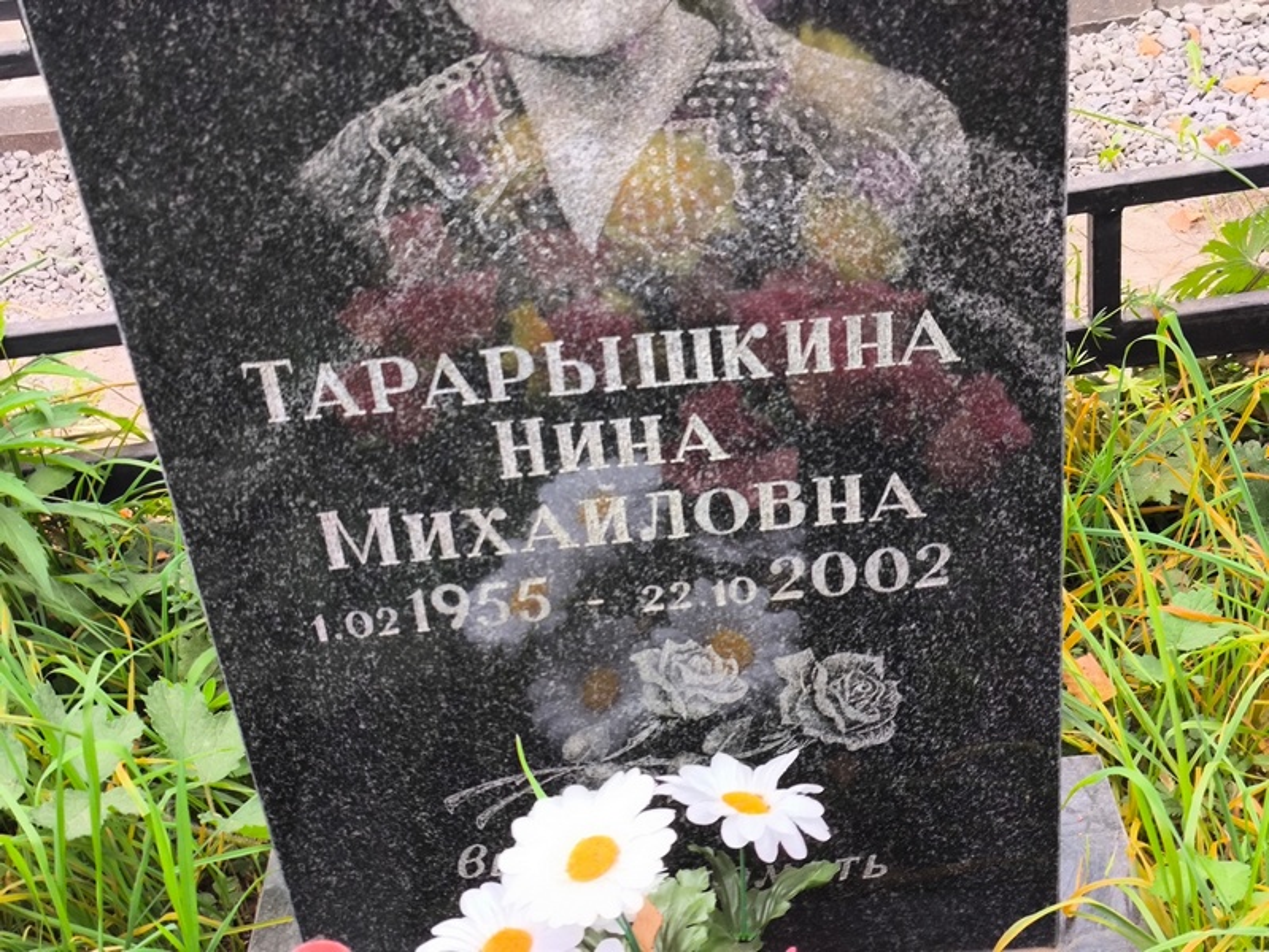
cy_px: 476
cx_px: 634
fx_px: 1834
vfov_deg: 29.1
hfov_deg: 38.2
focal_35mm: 50
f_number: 1.7
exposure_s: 1/120
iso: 64
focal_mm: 4.71
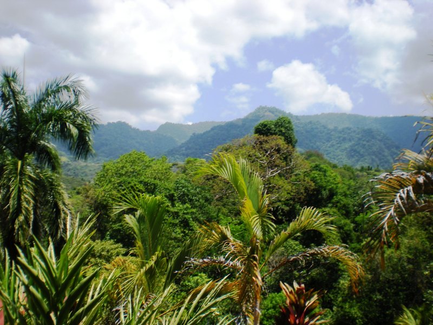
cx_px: 216
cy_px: 162
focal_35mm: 38
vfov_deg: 37.7
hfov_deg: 49.0
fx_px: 475
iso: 64
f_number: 4.6
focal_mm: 6.3
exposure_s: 1/390
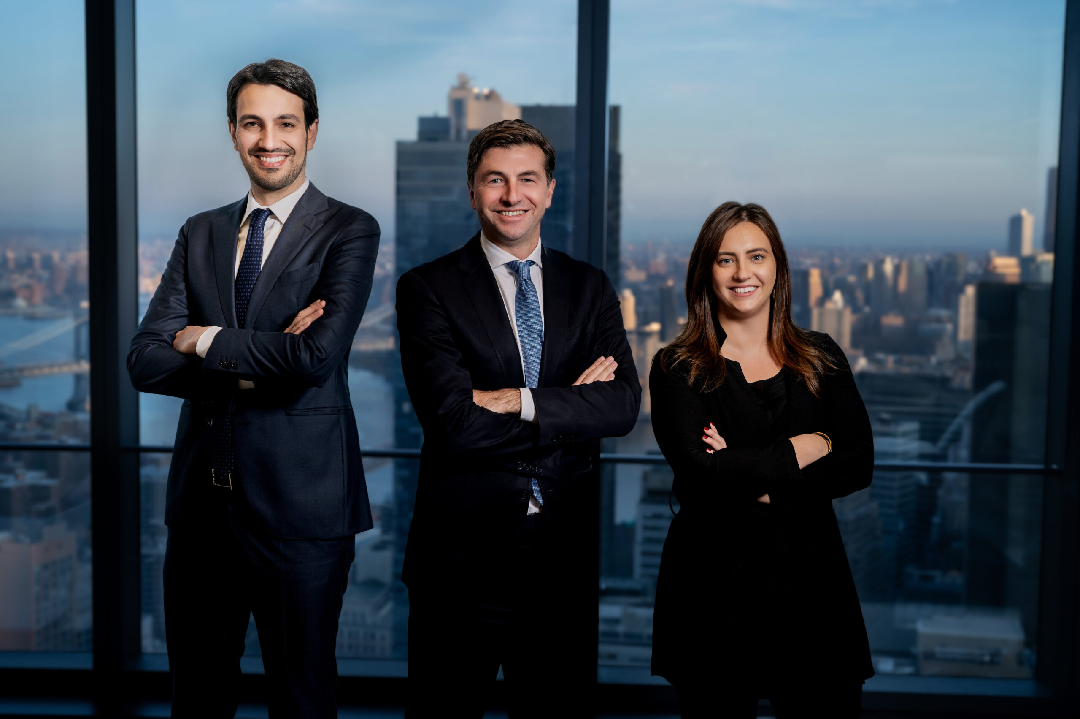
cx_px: 540
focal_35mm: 50
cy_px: 360
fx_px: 1499
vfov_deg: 27.0
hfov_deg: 39.6
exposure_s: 1/160
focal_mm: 50
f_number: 4.5
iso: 320
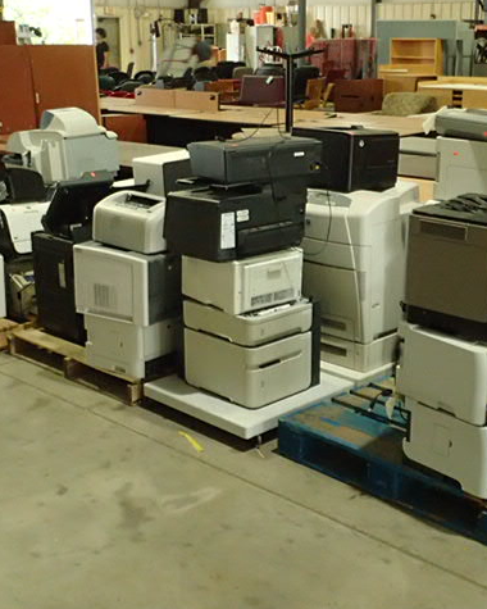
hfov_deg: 30.2
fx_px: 901
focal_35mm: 50
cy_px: 304
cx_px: 279
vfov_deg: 37.3
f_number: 10
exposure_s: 1/6
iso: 1600
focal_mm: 6.86
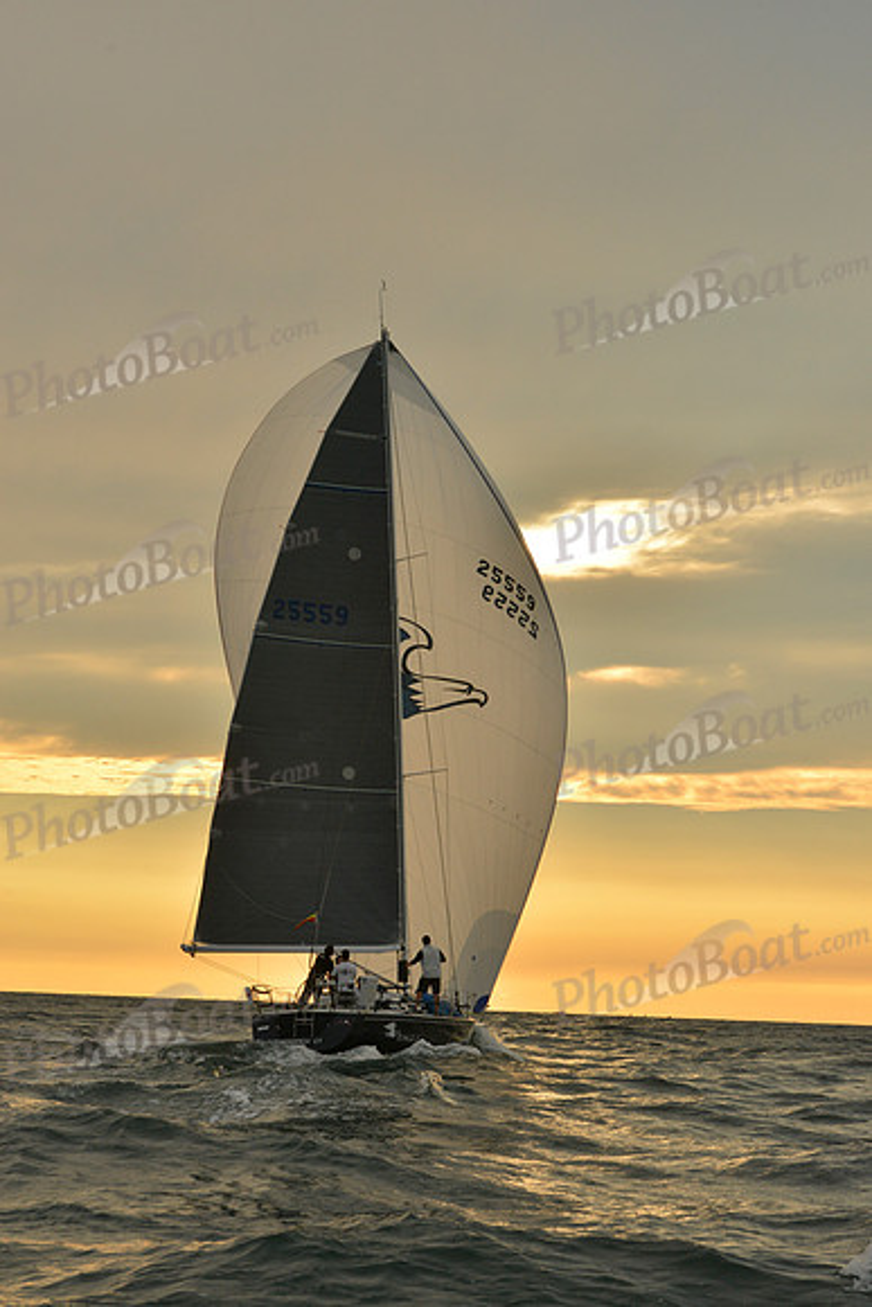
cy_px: 654
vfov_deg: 26.0
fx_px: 2832
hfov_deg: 17.5
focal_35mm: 78
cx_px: 436
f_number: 11
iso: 800
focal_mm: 78
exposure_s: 1/500
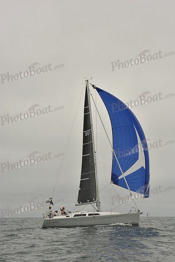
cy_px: 131
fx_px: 656
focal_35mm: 90
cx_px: 88
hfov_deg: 15.2
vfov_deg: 22.6
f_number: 13
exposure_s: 1/800
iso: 320
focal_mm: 90
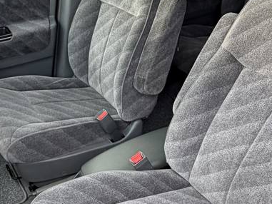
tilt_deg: -35.7
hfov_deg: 40.4
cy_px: 132
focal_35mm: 47
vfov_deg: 30.7
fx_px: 369
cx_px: 120
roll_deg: +3.9
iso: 125
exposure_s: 1/121
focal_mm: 2.22
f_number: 2.2
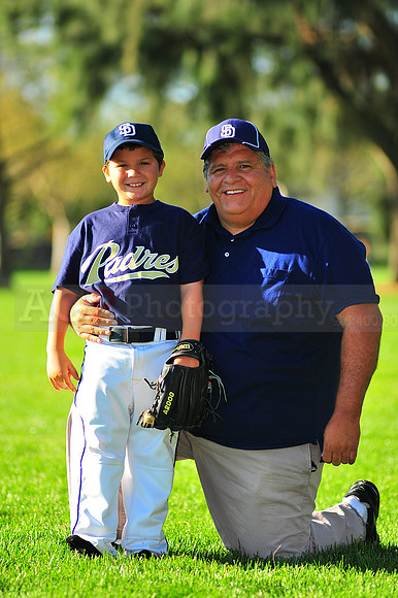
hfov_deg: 7.6
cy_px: 299
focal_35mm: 180
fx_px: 2988
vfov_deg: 11.4
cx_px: 199
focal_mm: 180
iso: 200
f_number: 3.5
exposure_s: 1/1000
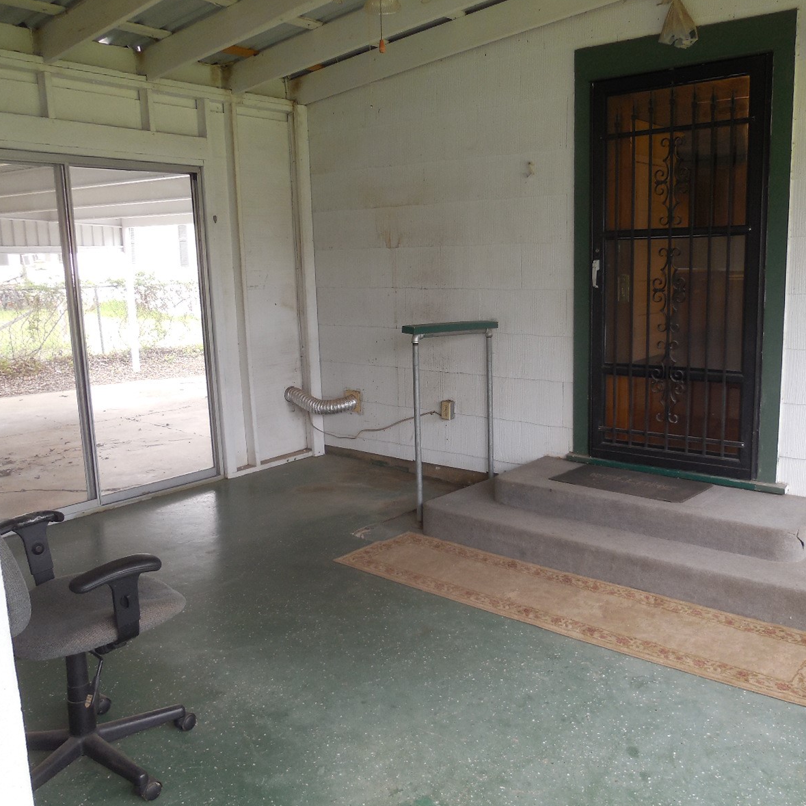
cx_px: 456
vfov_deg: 54.0
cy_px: 401
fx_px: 790
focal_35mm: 30
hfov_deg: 53.9
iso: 125
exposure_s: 1/40
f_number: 3.1
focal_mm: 4.5
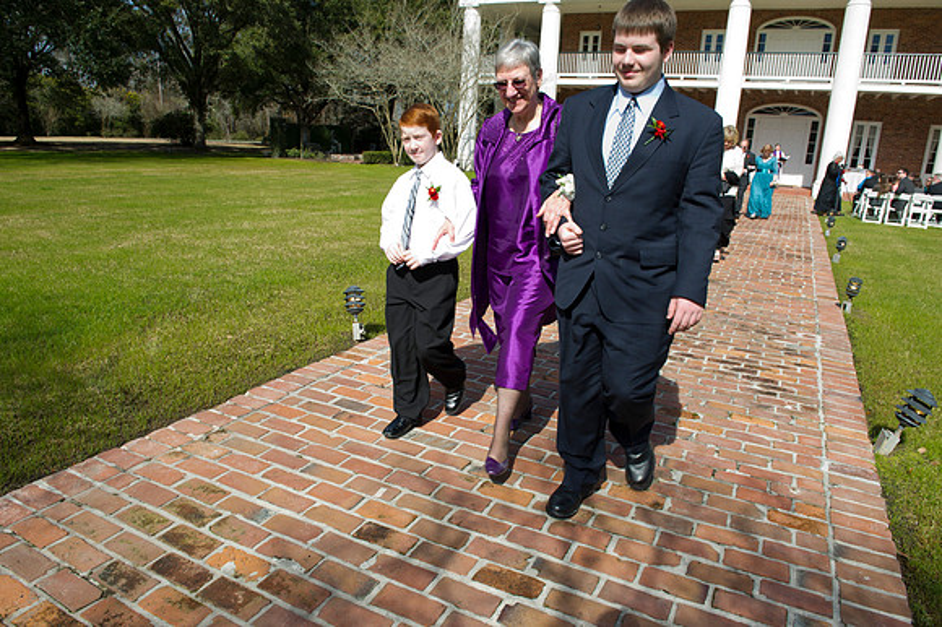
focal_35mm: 24
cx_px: 471
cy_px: 314
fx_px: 628
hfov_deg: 73.8
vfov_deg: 53.1
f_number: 10
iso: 100
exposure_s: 1/125
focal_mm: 24
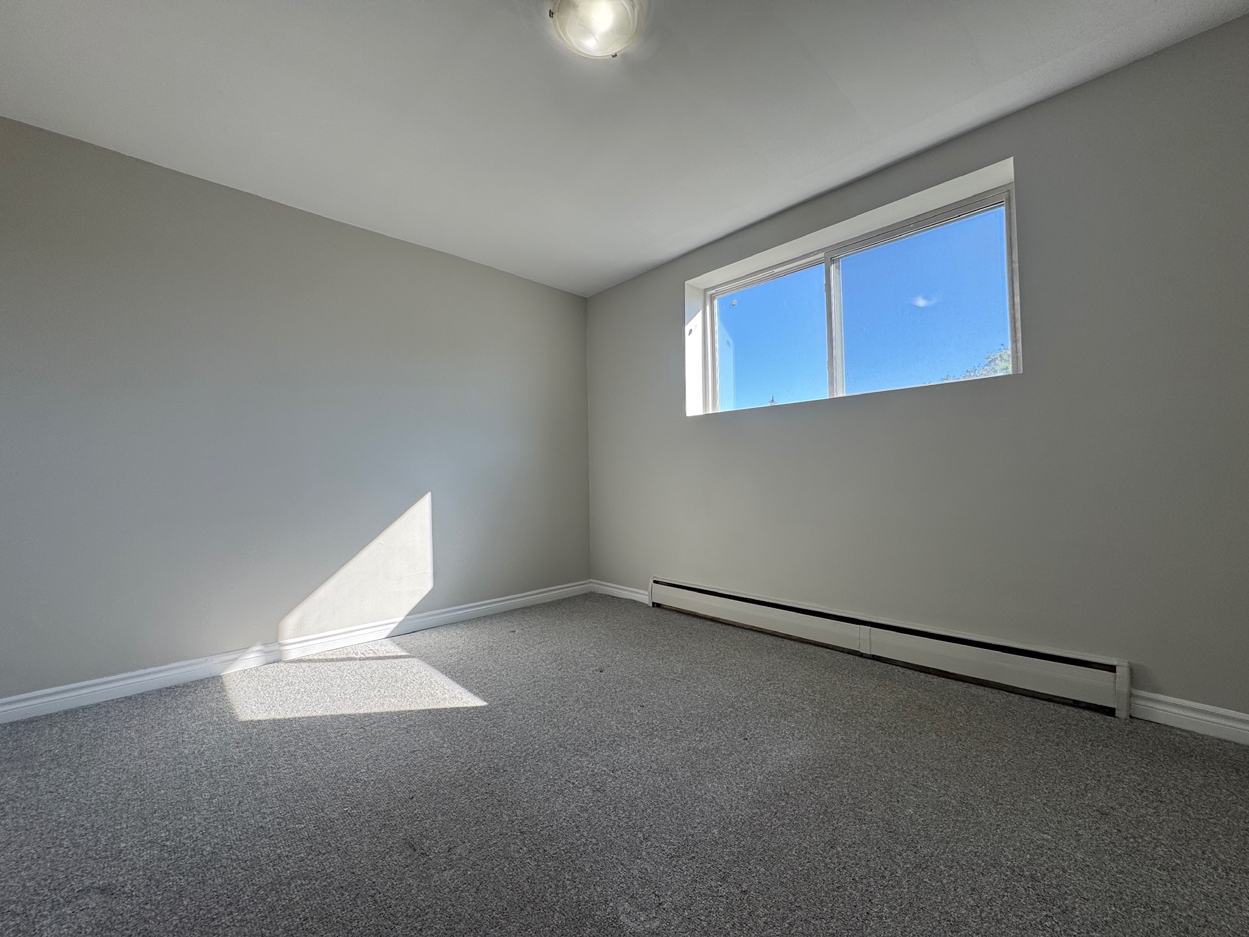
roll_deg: +1.1
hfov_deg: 102.1
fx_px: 505
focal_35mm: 14
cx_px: 624
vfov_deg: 85.7
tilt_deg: +1.2
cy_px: 468
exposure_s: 1/272
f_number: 2.2
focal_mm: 2.22
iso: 40
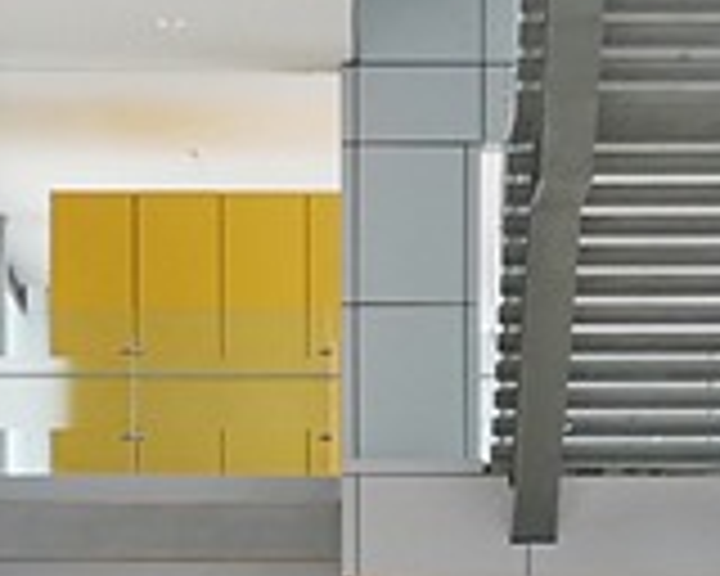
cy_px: 1339
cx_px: 396
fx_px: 5711
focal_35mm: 268
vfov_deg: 5.6
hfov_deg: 7.2
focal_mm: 22
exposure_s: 1/60
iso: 500
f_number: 4.6
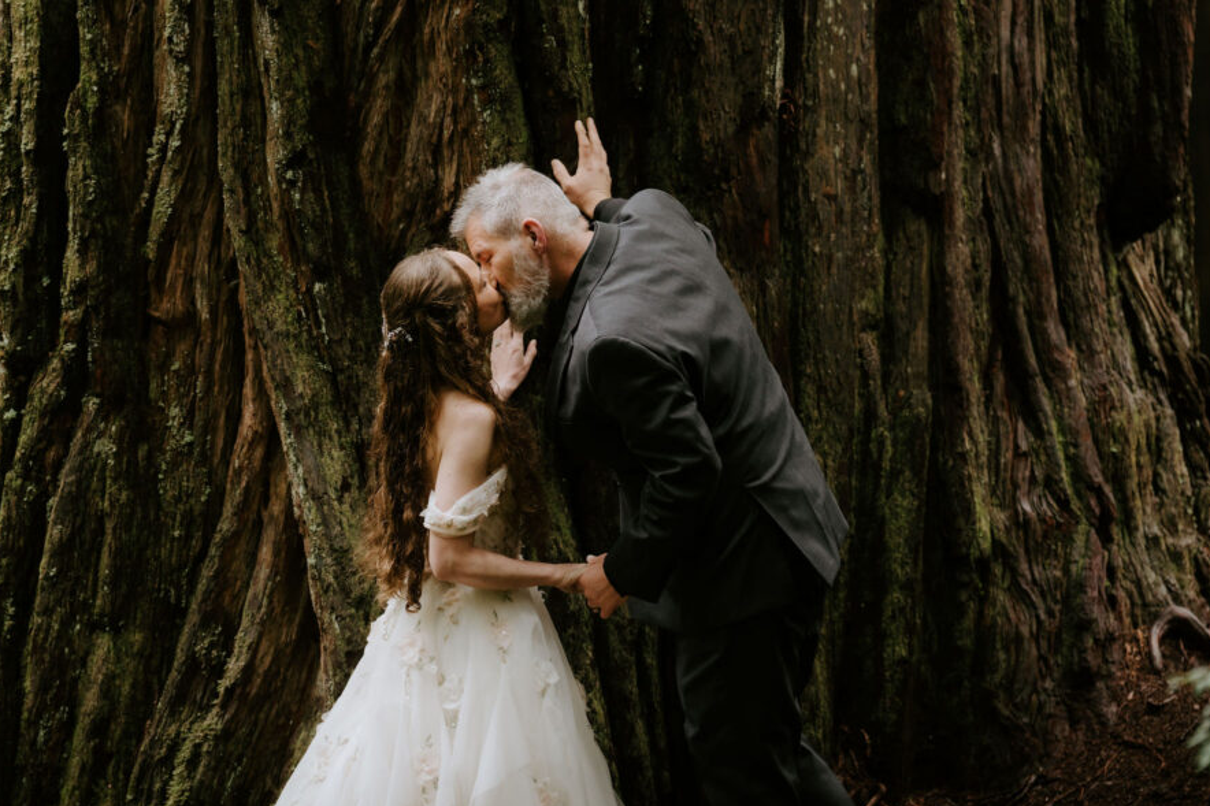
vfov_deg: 7.8
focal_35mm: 175
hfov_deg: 11.7
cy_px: 391
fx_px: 5880
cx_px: 595
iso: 1250
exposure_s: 1/250
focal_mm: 151
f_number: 2.8
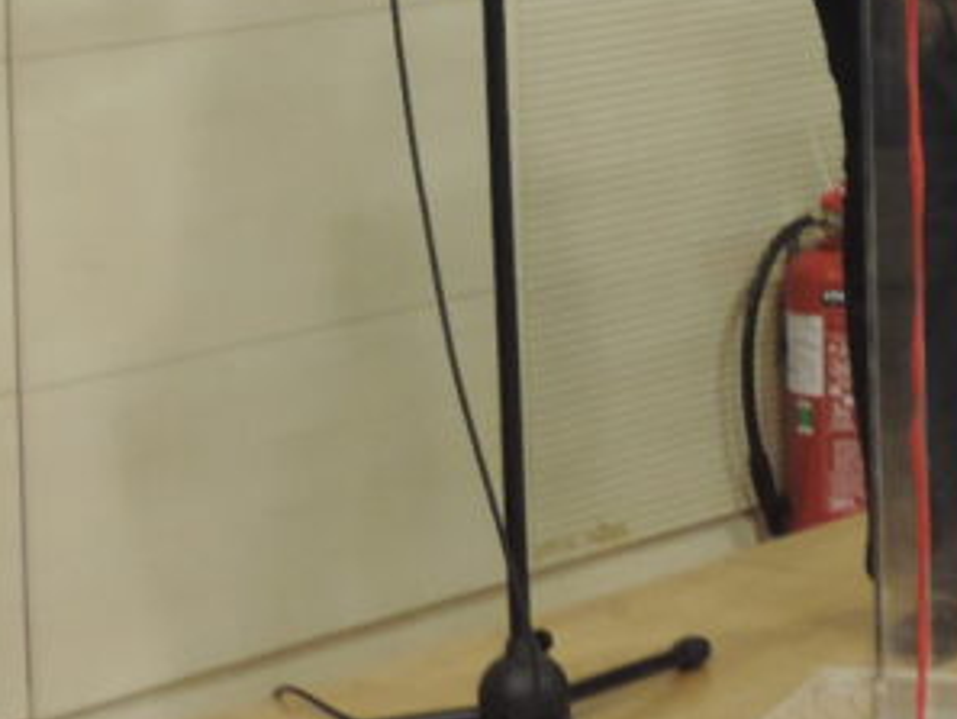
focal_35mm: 162
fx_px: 4480
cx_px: 1215
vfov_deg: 9.0
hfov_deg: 11.9
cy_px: -329
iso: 400
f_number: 3.5
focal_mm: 8.3
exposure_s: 1/13
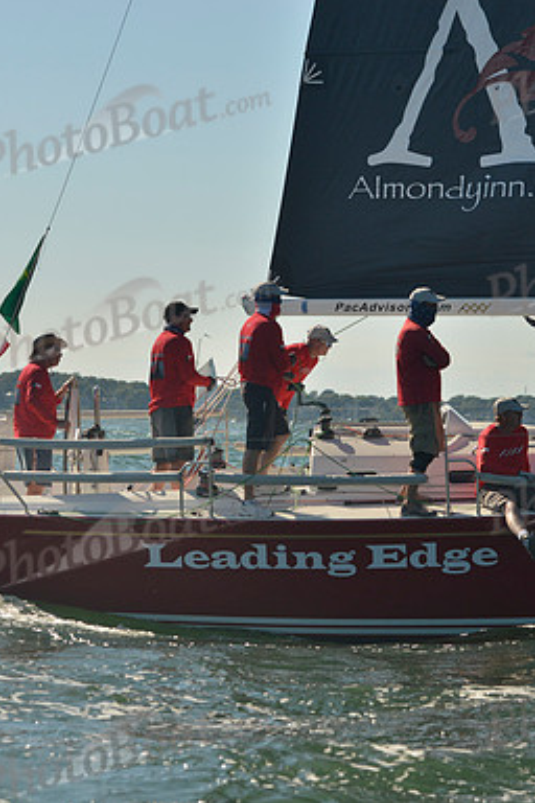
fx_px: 2697
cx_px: 380
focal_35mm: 121
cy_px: 400
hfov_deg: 11.3
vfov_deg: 16.9
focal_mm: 80
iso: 400
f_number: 5.6
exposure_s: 1/2000
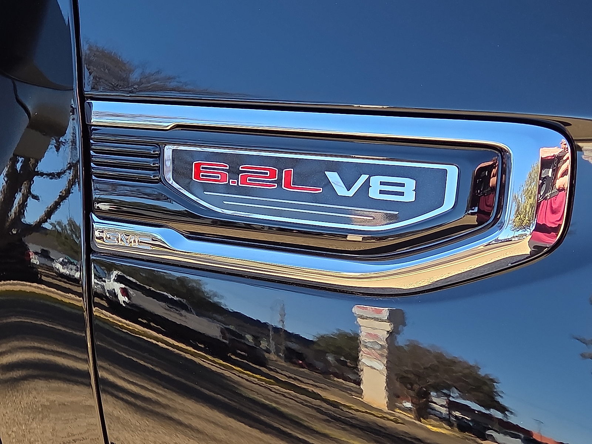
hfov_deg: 36.2
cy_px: 222
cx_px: 296
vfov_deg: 27.5
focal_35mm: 53
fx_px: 906
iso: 25
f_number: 1.8
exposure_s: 1/312
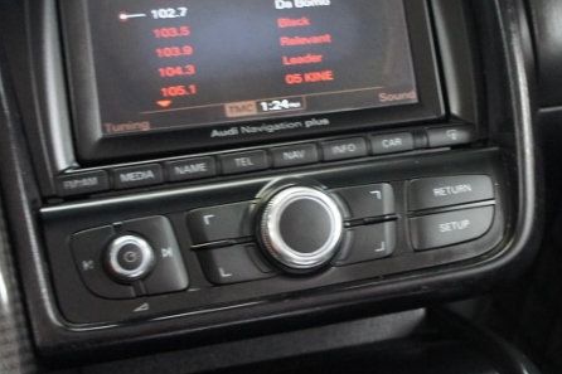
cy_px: 145
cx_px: 483
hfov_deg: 31.2
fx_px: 967
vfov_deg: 21.9
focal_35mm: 62
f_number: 3.5
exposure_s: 1/30
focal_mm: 18
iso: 1600
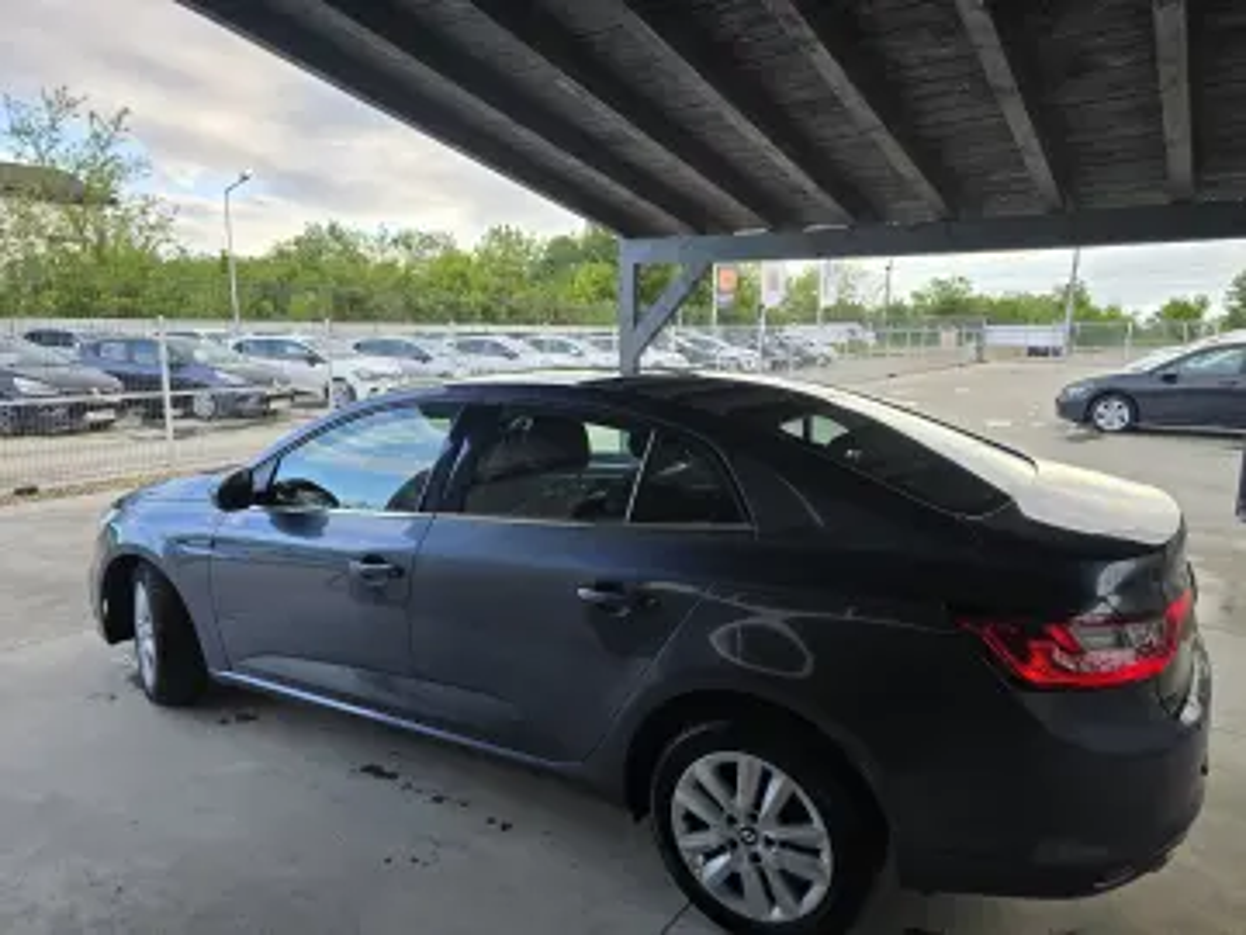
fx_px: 828
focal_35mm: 23
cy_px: 468
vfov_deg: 58.9
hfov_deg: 73.9
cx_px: 623
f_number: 1.7
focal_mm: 6.3
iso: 40
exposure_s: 1/180
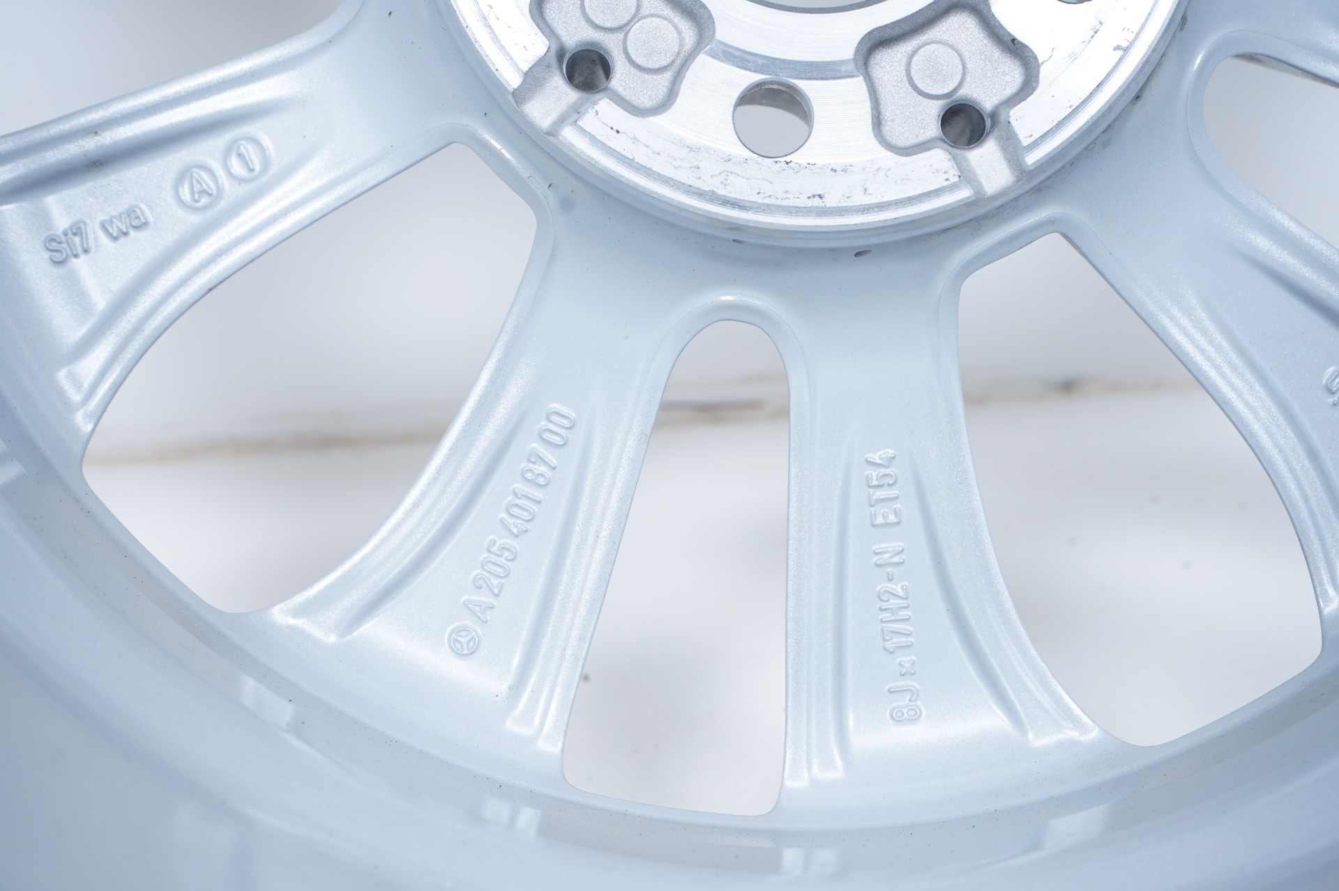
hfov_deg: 39.6
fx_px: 1858
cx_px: 670
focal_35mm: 50
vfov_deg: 27.0
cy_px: 446
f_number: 7.1
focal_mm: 50
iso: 200
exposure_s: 1/125
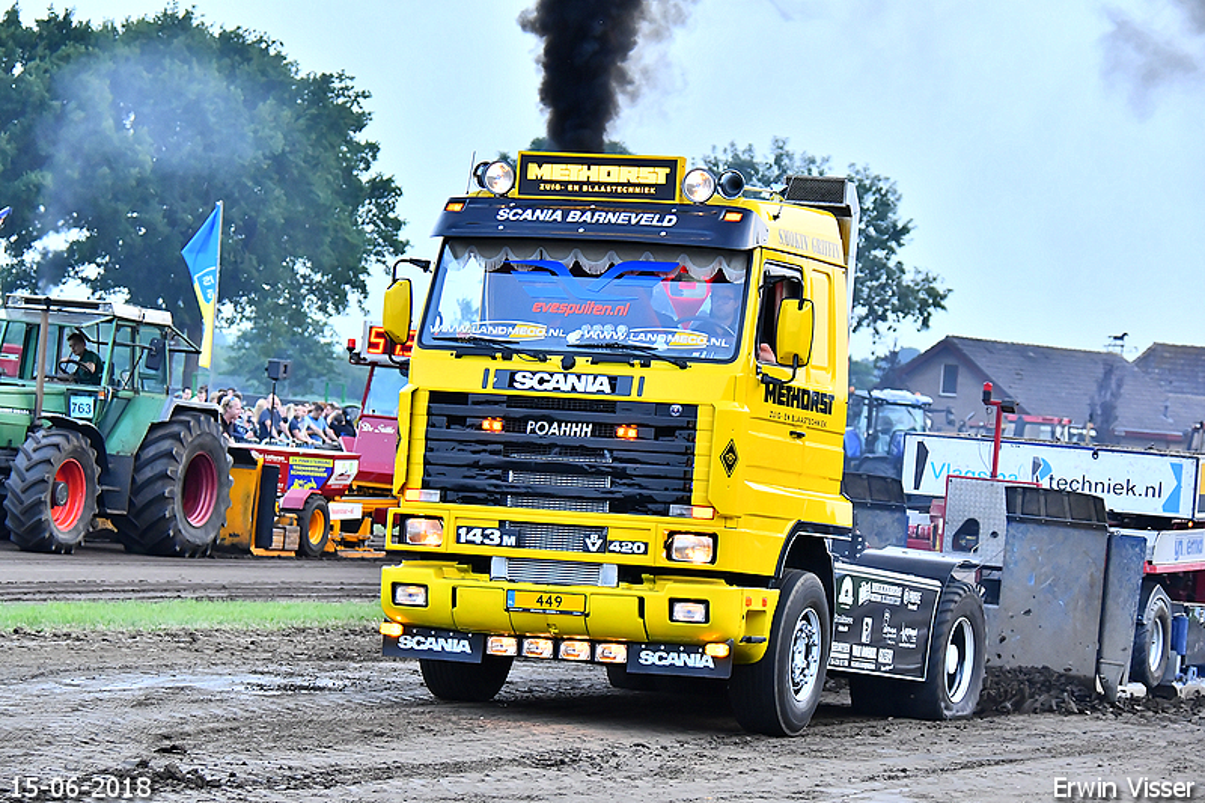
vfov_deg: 9.1
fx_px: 5019
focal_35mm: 150
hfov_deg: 13.7
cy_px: 402
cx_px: 602
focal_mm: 100
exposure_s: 1/160
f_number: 5.6
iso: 1600
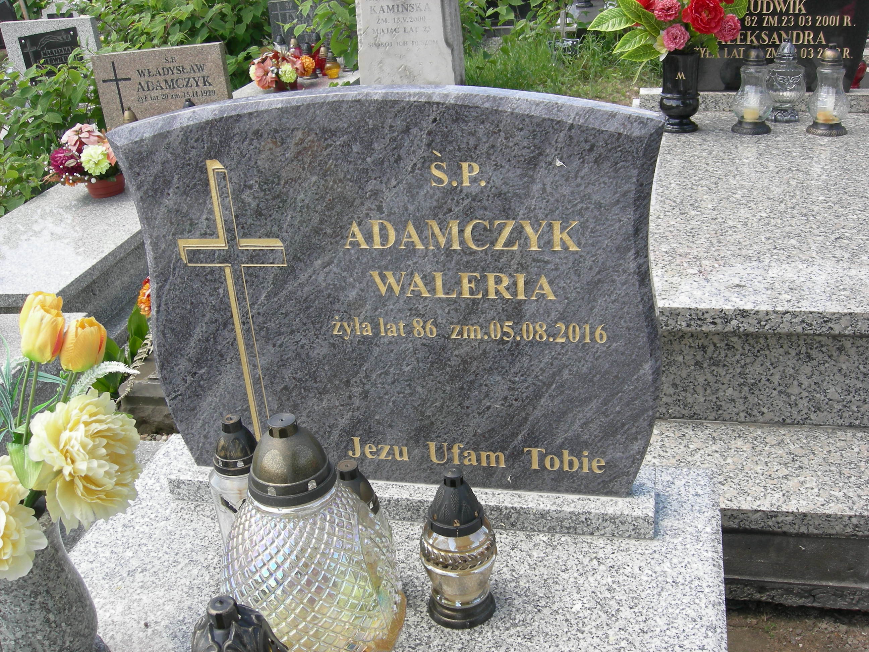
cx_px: 434
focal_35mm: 36
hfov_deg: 51.4
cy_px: 326
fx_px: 904
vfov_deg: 39.7
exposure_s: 1/121
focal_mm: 7.5
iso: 64
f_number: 4.3
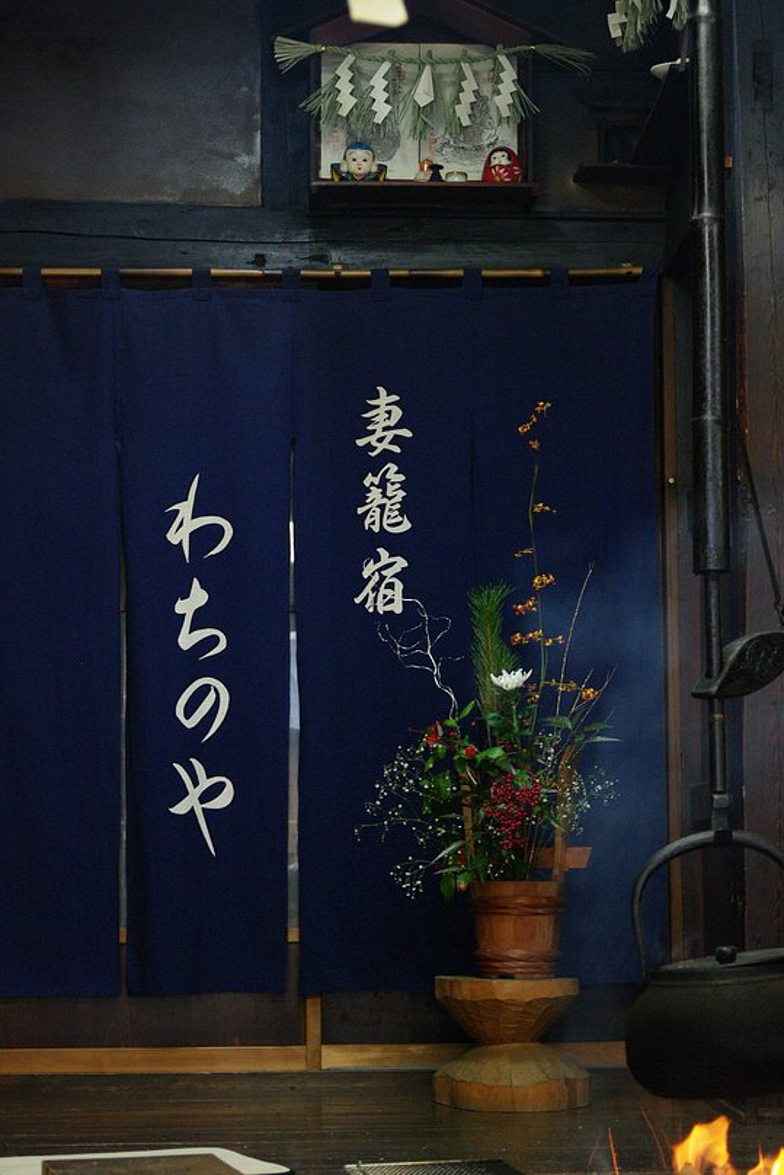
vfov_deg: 26.6
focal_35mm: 76
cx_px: 417
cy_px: 653
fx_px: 2481
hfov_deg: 18.0
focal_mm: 40
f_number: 4
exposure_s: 1/15
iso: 800
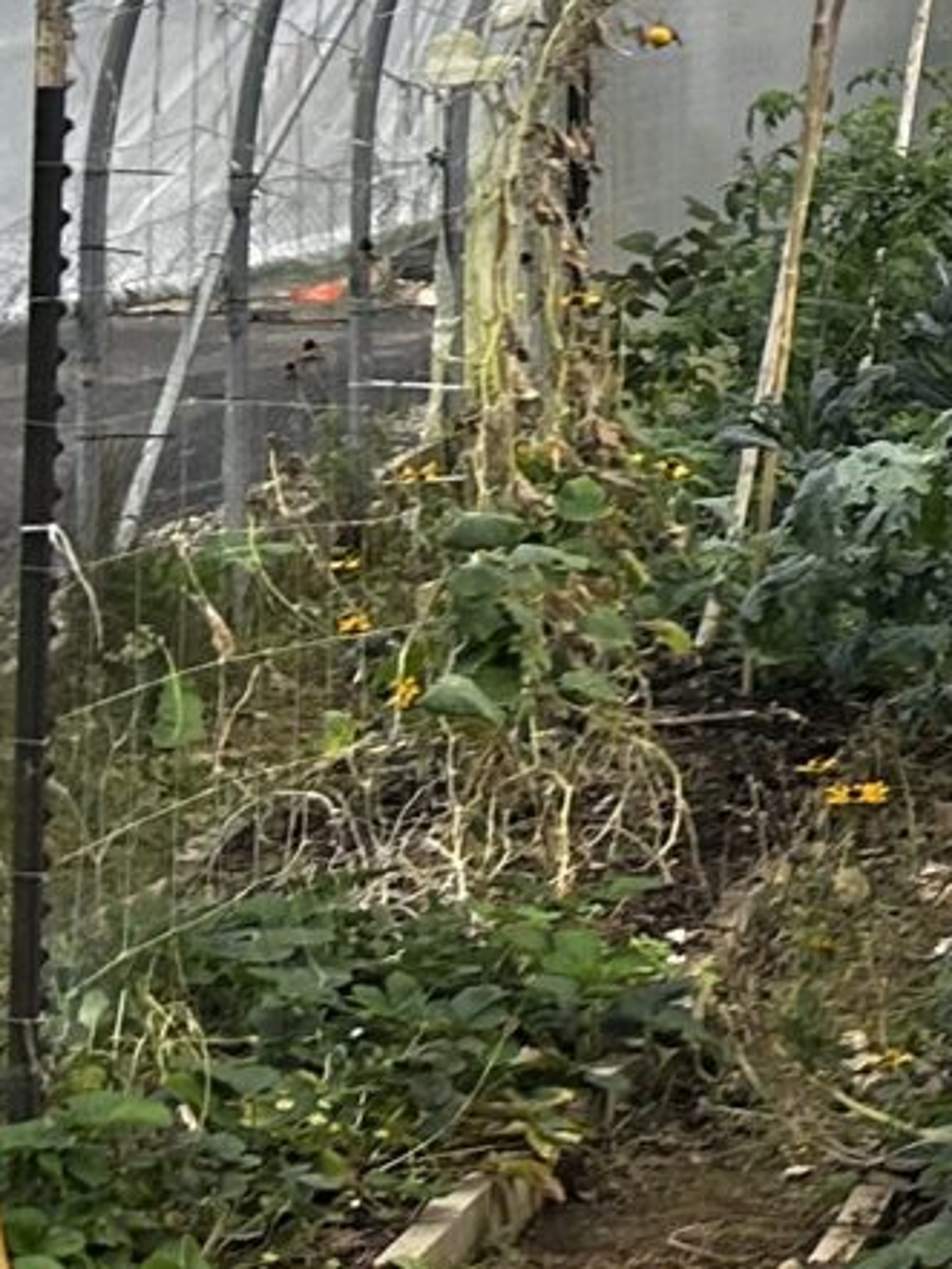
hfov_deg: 8.5
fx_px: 5534
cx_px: 2637
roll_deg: +0.2
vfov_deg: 13.0
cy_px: 158
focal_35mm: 151
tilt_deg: -1.2
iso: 50
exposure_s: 1/1488
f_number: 1.5
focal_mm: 5.7
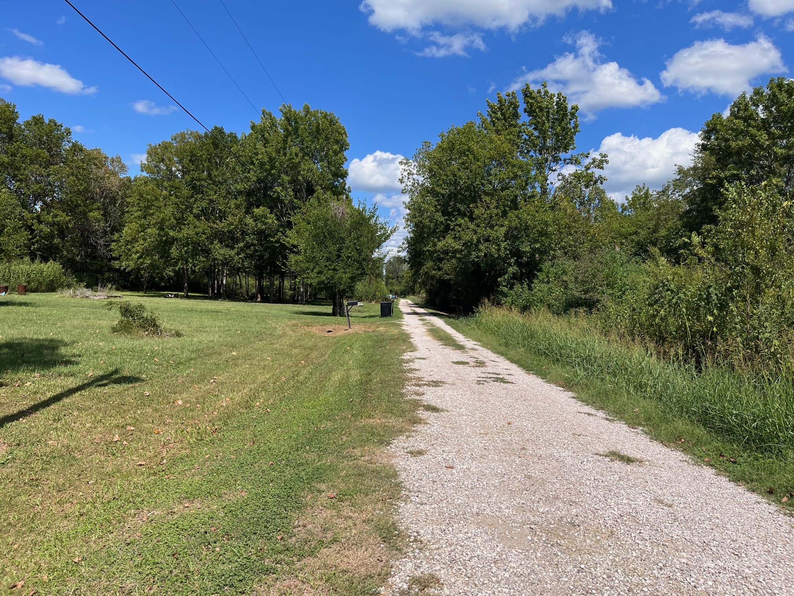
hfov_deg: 67.3
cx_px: 397
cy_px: 298
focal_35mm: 26
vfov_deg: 53.1
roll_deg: -2.7
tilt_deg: -0.1
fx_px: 596
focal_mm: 5.1
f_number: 1.6
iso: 50
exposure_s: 1/4484
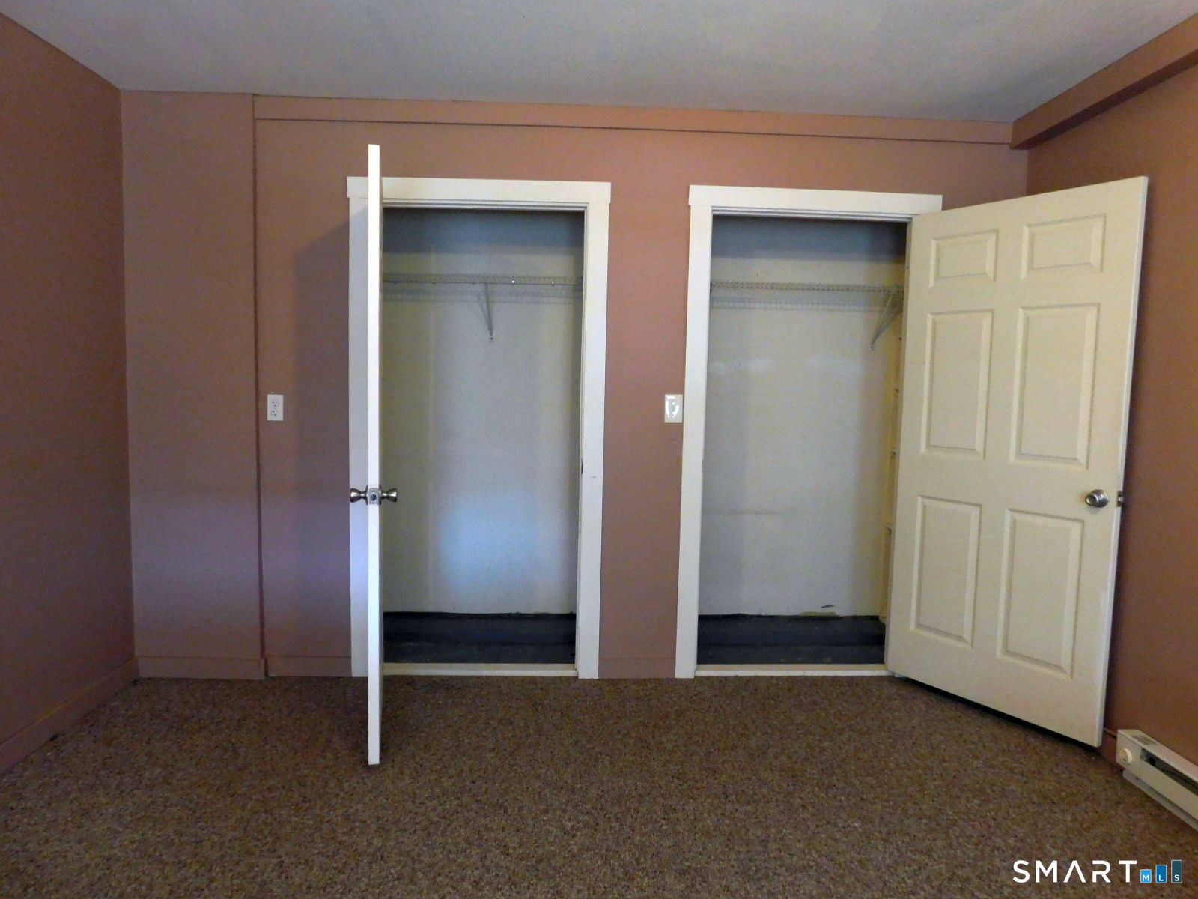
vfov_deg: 58.9
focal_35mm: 23
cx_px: 599
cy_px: 450
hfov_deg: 73.9
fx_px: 796
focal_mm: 4
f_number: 3
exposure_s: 1/30
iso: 320
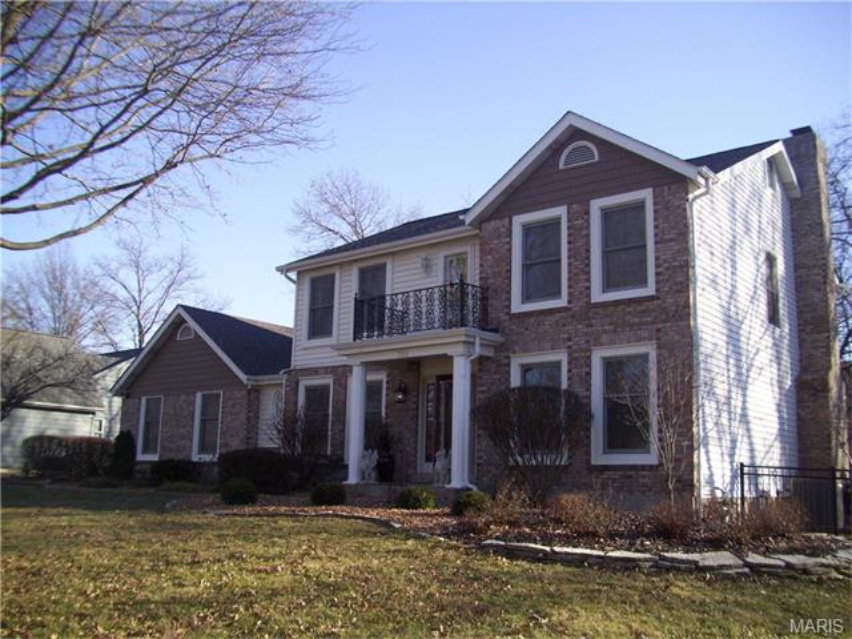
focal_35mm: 32
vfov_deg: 44.2
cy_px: 320
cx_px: 426
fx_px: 788
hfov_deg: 56.8
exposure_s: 1/400
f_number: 2.9
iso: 80
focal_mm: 5.7
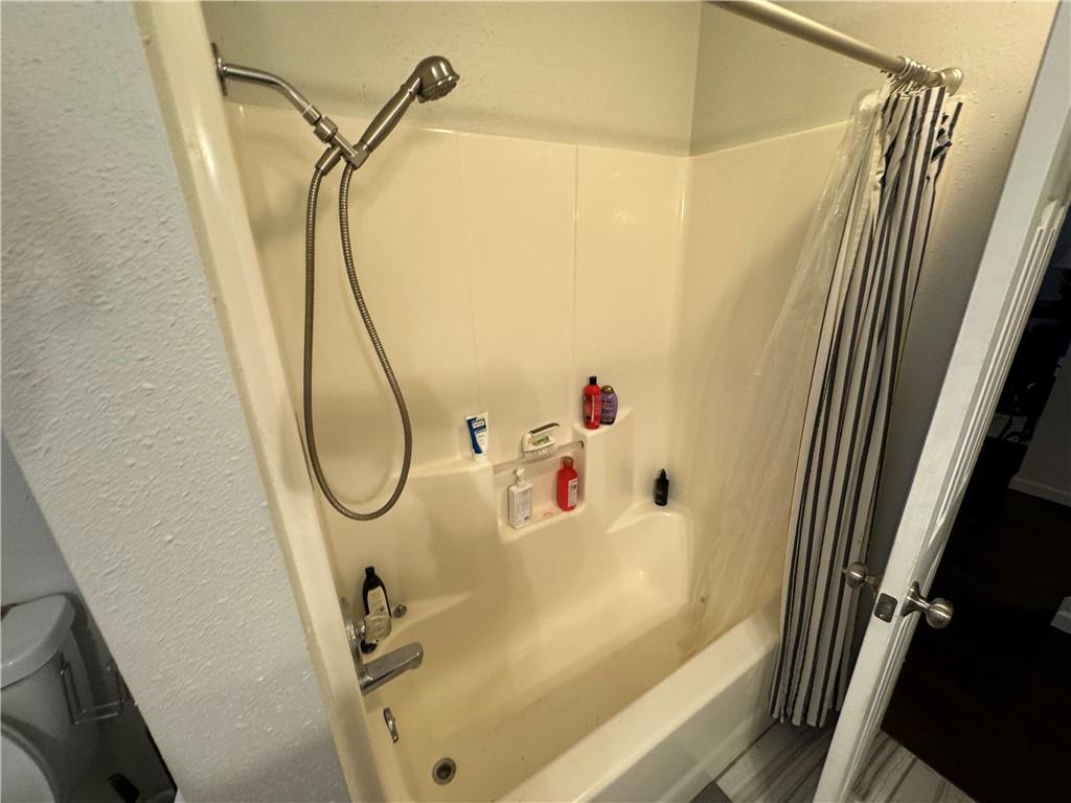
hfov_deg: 102.1
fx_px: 433
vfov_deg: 85.7
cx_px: 536
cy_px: 402
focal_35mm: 14
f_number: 2.2
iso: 200
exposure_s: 1/60
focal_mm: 2.22
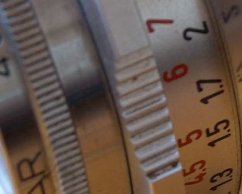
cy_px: -50
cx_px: 299
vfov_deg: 5.6
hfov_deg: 7.0
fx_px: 1955
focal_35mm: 273
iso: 200
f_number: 10
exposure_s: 1/1.6
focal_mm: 40
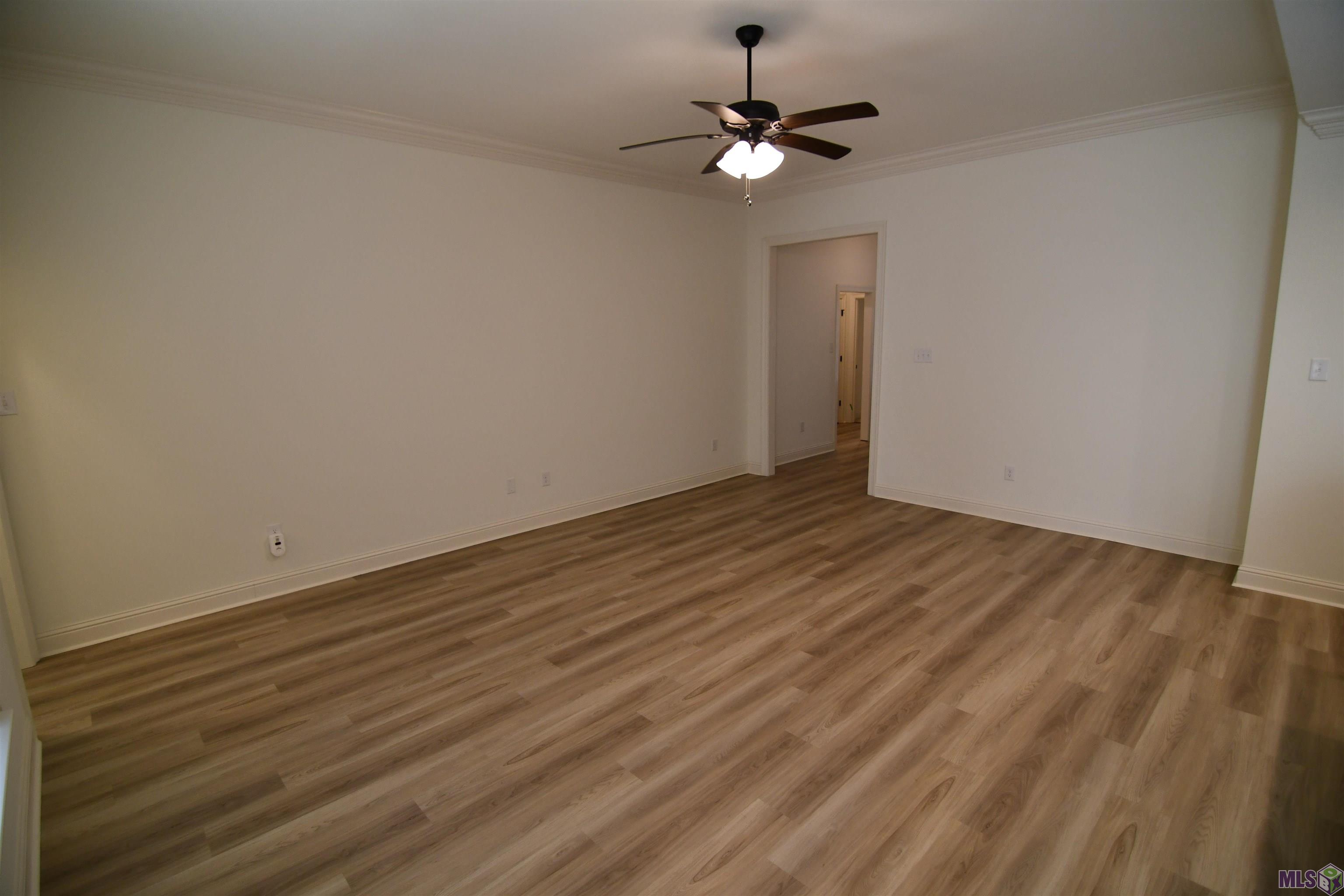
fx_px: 597
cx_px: 672
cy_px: 448
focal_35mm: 16
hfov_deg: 96.7
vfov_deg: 73.7
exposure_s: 1/250
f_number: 2.8
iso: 640
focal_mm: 11
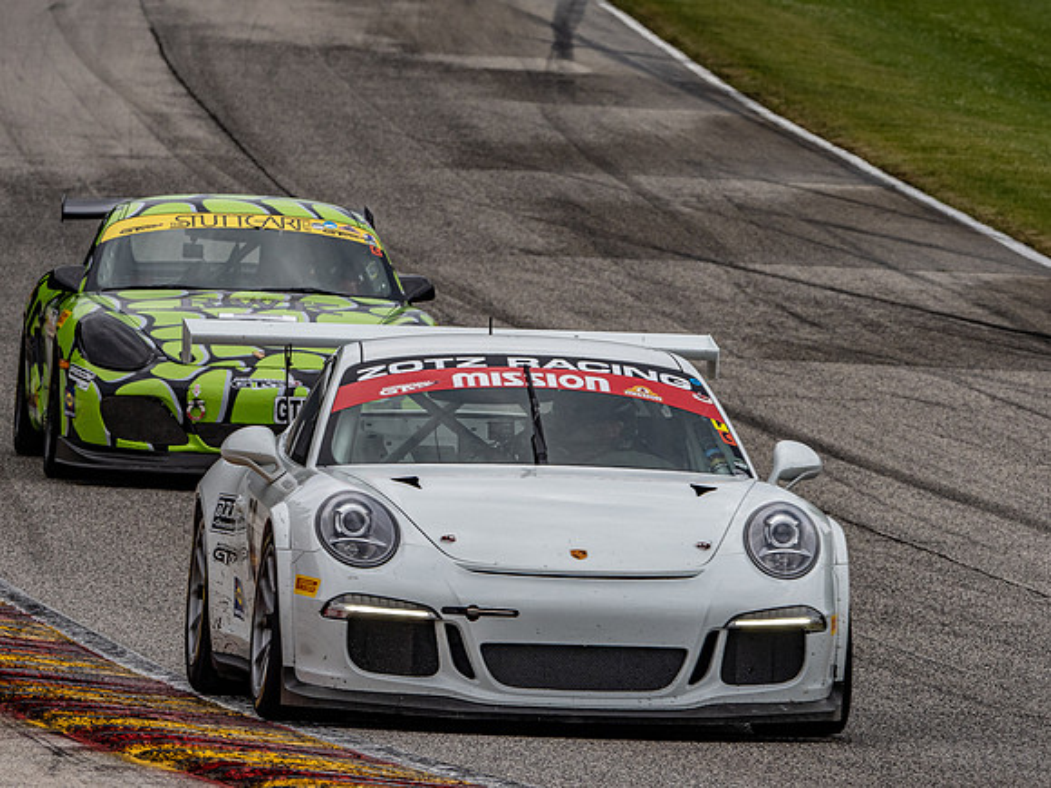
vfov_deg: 2.3
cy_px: 372
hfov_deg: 3.1
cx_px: 496
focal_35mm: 634
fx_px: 19255
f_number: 10
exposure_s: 1/400
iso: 400
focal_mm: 300
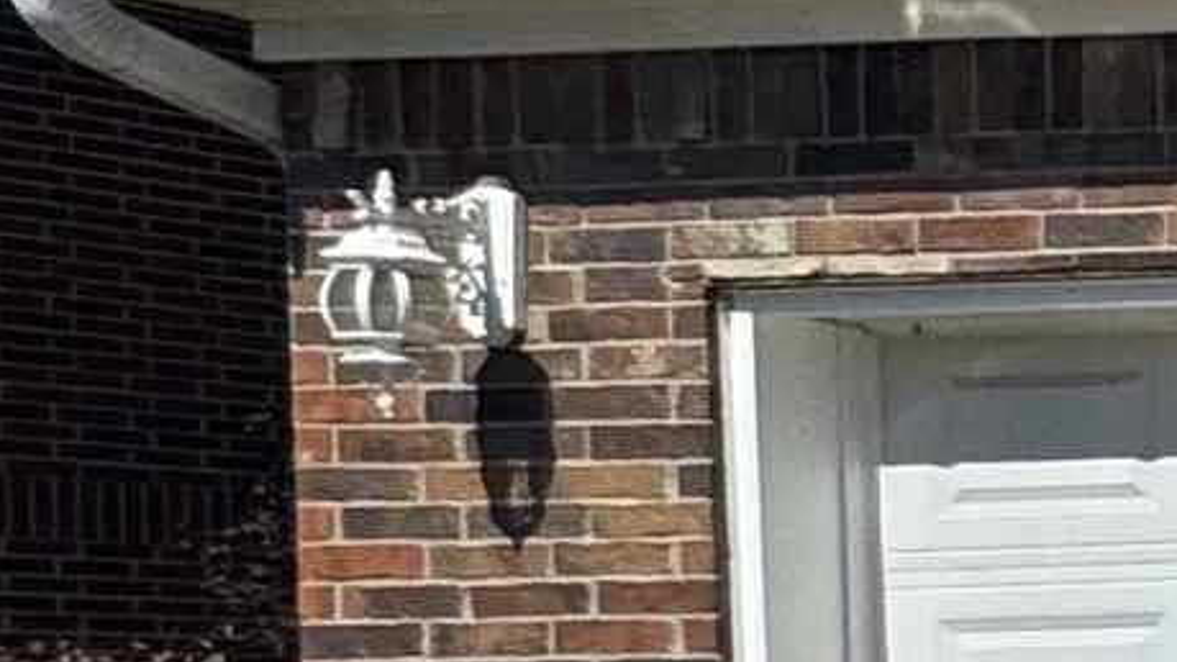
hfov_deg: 10.3
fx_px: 3183
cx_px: 3893
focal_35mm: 102
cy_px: 729
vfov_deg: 11.7
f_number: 2.2
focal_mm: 2.22
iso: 50
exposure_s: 1/3546
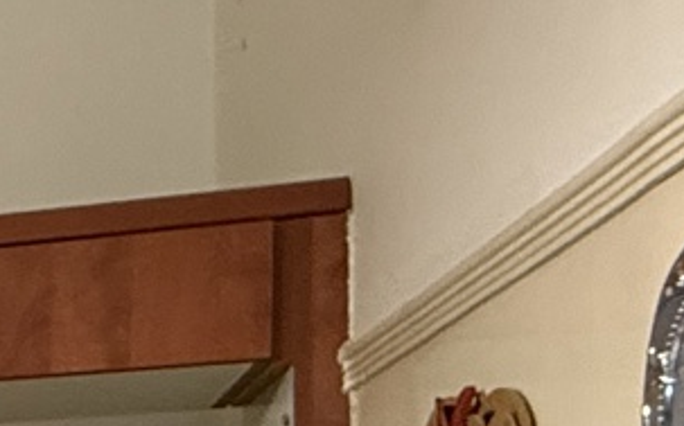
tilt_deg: +1.1
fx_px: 1751
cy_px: 719
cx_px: -1104
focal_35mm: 94
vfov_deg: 12.8
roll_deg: -0.1
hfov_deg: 13.4
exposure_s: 1/50
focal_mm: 2.22
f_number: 2.2
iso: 250
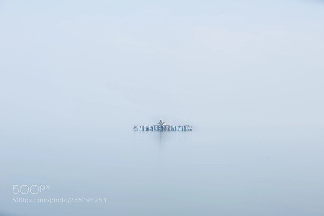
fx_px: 630
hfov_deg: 28.8
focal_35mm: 70
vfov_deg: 19.5
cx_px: 162
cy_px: 108
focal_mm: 70
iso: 100
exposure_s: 8
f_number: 11
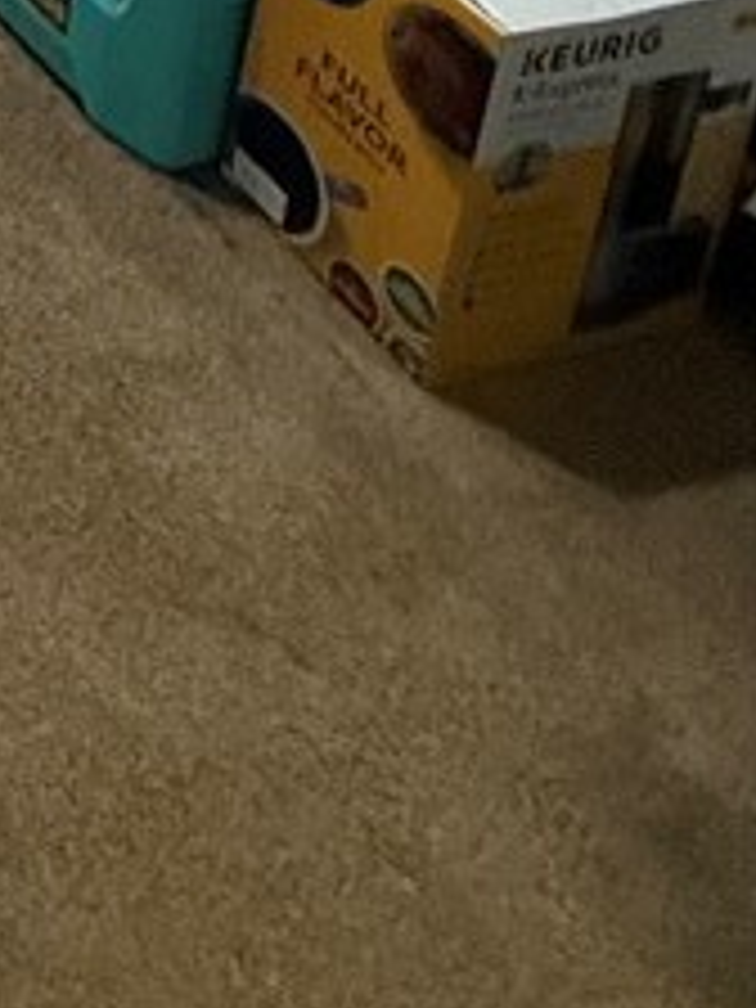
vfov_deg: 18.5
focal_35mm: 64
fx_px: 1864
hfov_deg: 15.4
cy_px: -1044
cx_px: -963
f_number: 2.2
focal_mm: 2.22
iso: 400
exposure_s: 1/60
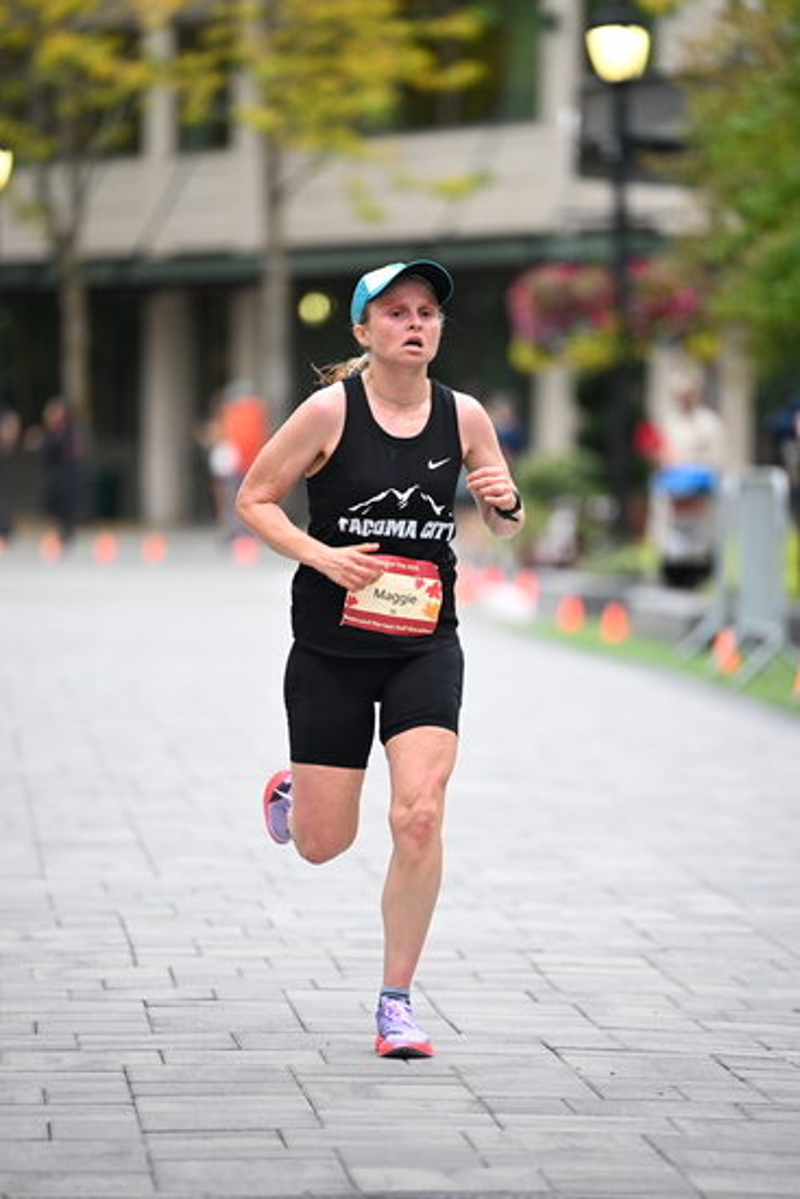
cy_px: 600
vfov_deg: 10.3
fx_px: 6662
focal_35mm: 200
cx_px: 400
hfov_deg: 6.9
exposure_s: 1/800
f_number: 2.8
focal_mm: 200
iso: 1600
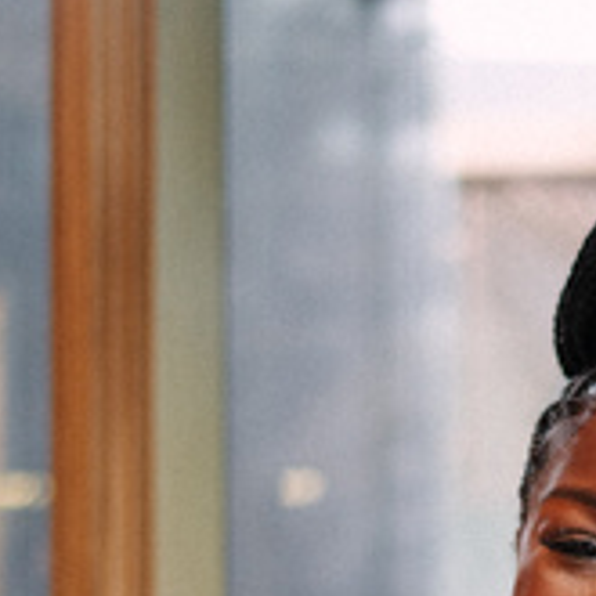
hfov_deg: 16.4
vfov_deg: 15.5
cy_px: 874
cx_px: 607
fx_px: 2026
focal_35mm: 104
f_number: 1.4
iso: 400
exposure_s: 1/200
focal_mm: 35
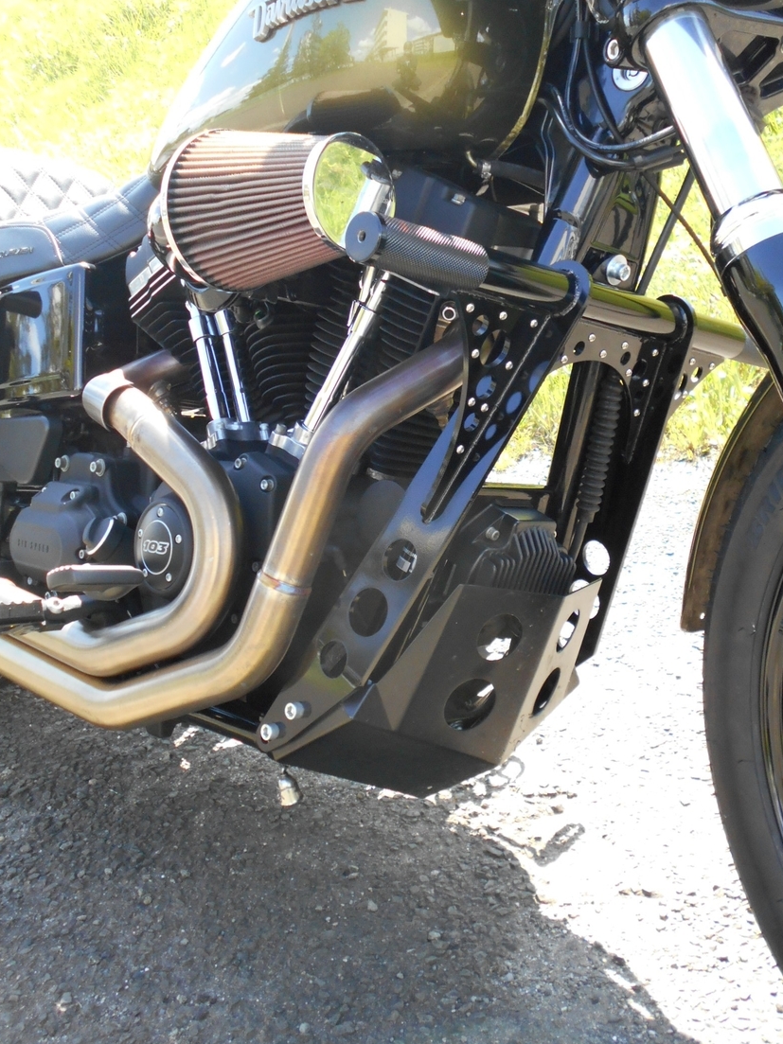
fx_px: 1116
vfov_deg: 50.1
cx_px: 423
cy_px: 488
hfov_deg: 38.6
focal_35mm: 37
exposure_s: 1/250
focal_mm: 5.8
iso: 220
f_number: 3.6
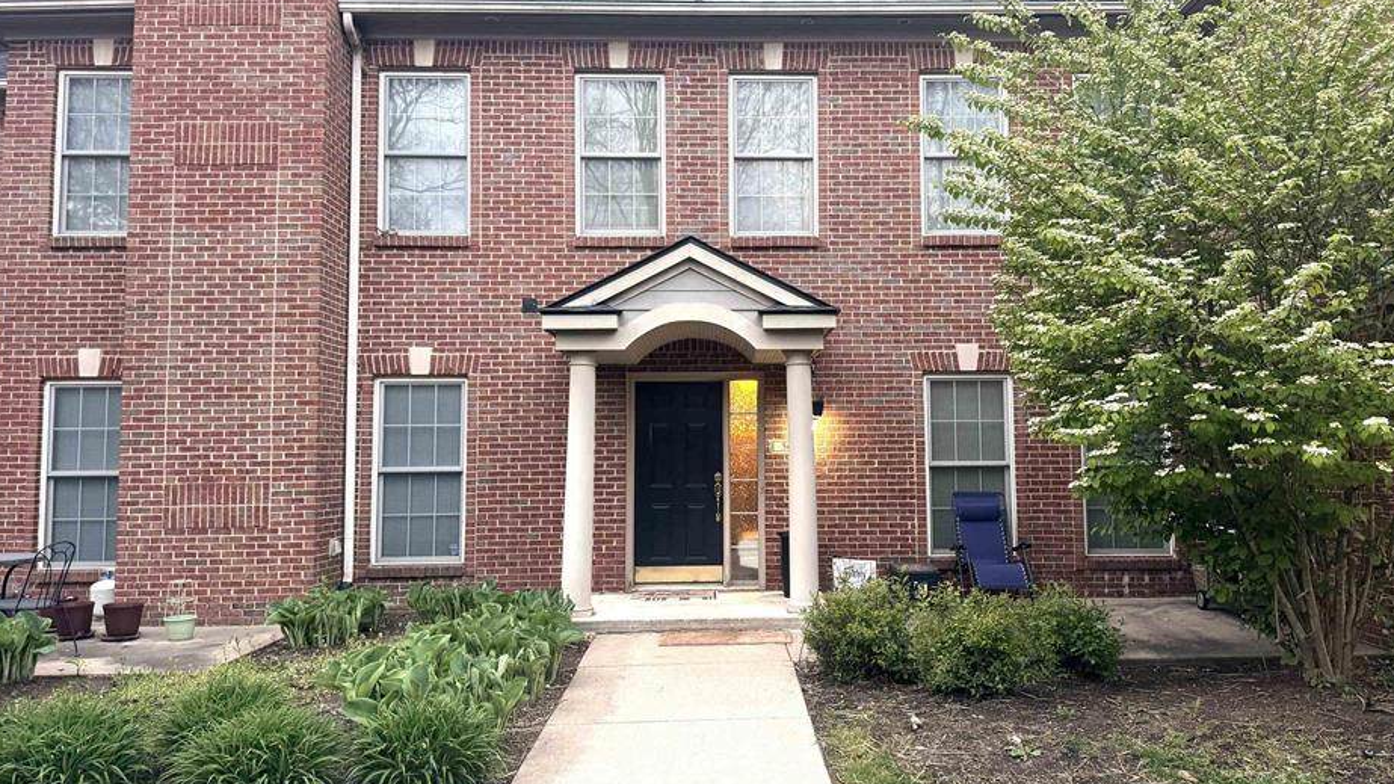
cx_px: 763
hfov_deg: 65.9
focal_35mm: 29
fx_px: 1072
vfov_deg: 40.1
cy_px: 362
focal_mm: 6.76
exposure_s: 1/60
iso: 400
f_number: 1.78
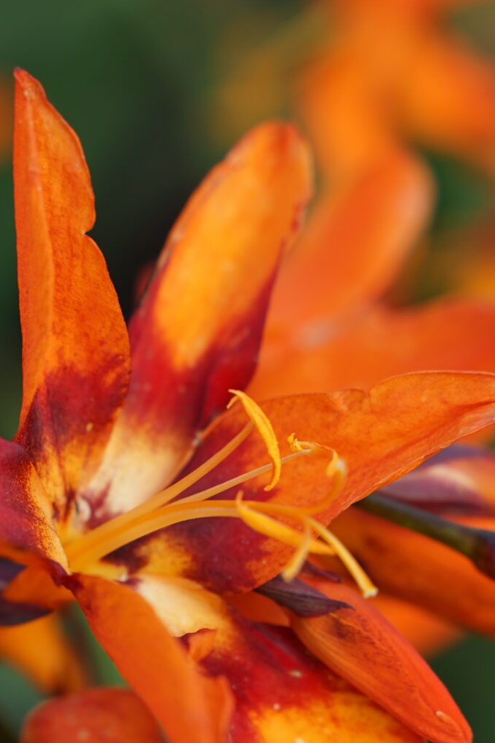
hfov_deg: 7.3
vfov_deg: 10.8
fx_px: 3899
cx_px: 161
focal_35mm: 189
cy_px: 648
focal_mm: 75
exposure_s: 1/160
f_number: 5.6
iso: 100
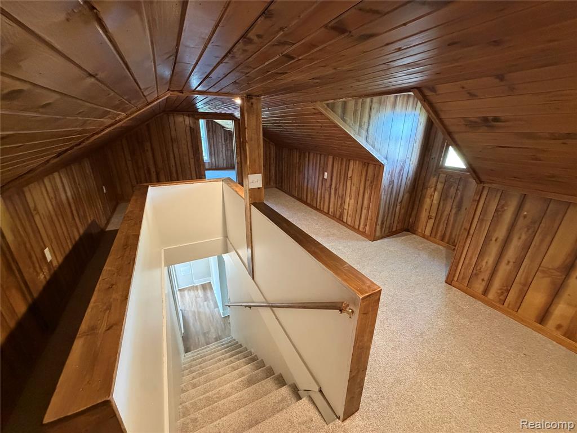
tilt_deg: -21.1
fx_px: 233
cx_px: 288
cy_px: 216
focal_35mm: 14
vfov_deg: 85.7
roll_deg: -0.9
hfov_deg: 102.1
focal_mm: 2.22
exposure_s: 1/60
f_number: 2.2
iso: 800
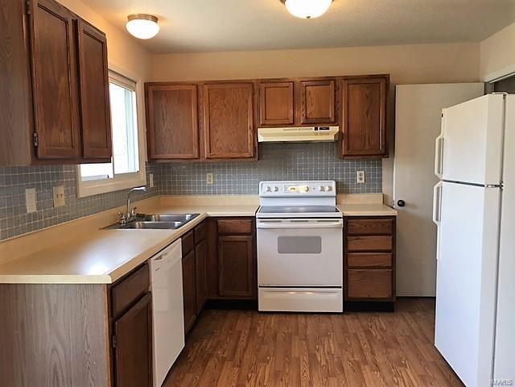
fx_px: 431
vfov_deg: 48.2
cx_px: 258
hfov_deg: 61.7
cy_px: 194
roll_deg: +1.1
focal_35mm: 29
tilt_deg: -2.9
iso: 25
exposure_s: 1/40
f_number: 2.2
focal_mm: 4.15
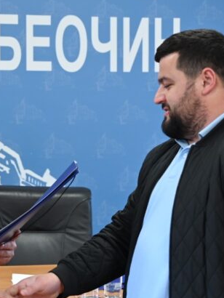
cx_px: 88
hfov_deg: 13.7
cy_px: 217
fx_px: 931
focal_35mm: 108
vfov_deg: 18.1
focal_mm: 45
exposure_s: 1/250
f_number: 4
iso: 2200
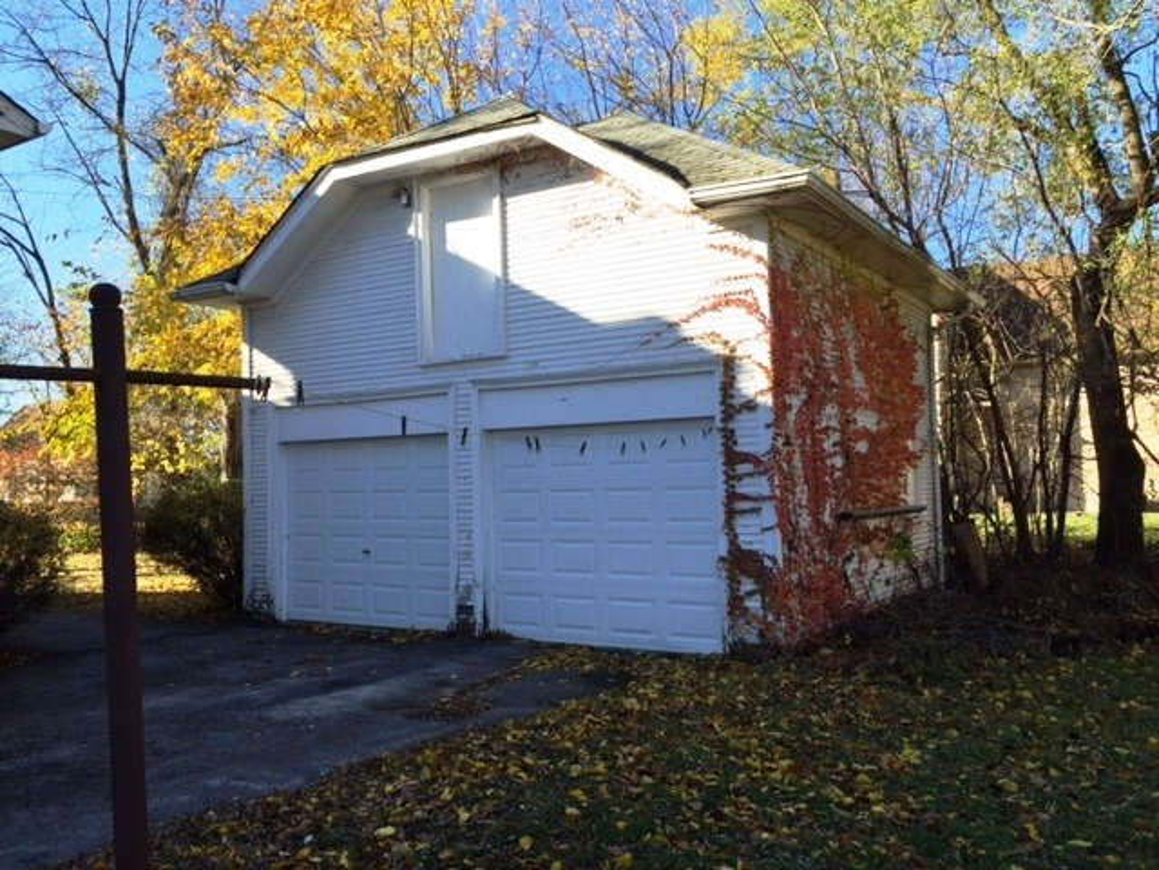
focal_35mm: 29
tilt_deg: +2.3
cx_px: 580
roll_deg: +0.7
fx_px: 971
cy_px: 435
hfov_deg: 61.7
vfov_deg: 48.2
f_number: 2.2
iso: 32
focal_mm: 4.15
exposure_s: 1/760
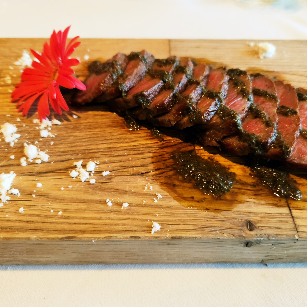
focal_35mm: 28
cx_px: 157
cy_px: 154
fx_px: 281
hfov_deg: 57.3
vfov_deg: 57.3
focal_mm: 5.4
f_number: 1.8
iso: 200
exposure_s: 1/40
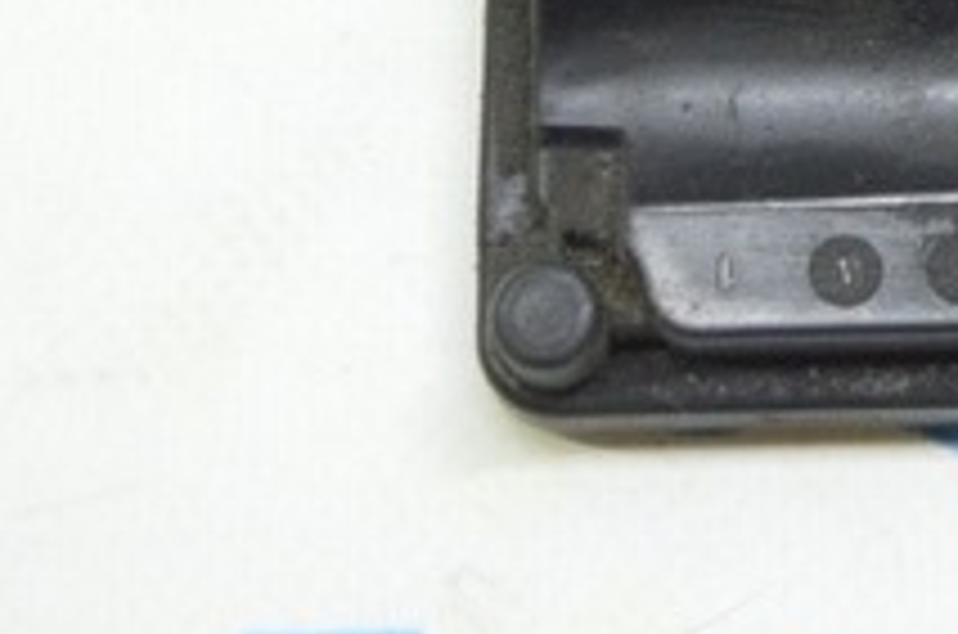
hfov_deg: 15.5
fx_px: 3452
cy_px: -452
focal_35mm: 130
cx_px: 998
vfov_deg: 10.0
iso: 400
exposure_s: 1/40
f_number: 3.5
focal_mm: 18
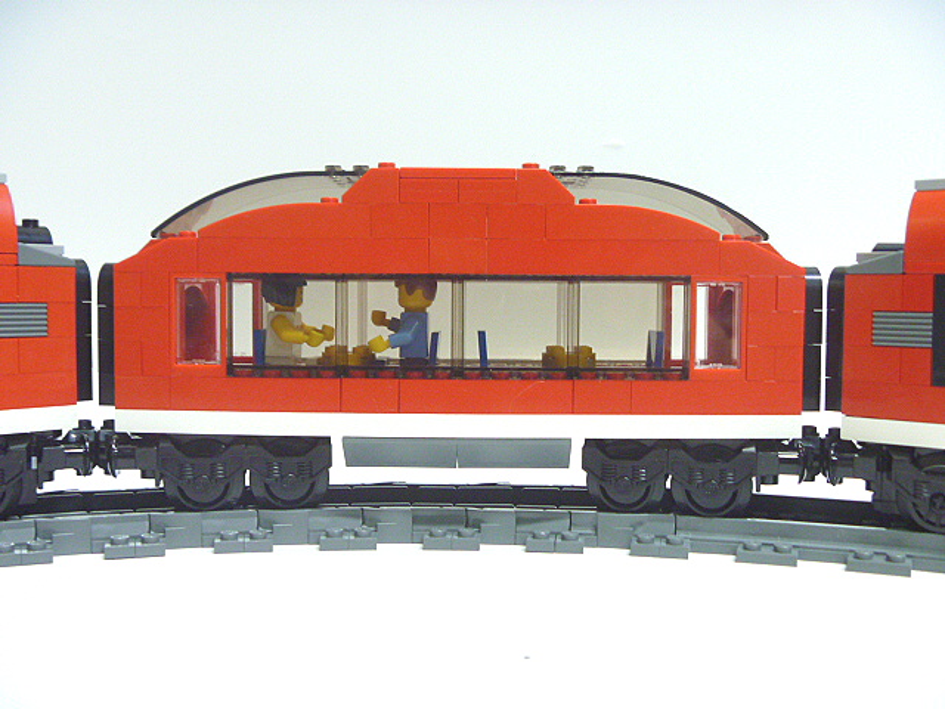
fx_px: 955
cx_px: 472
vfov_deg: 40.7
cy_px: 354
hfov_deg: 52.6
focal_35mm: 35
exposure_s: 1/8
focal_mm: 6.3
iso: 400
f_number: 3.5
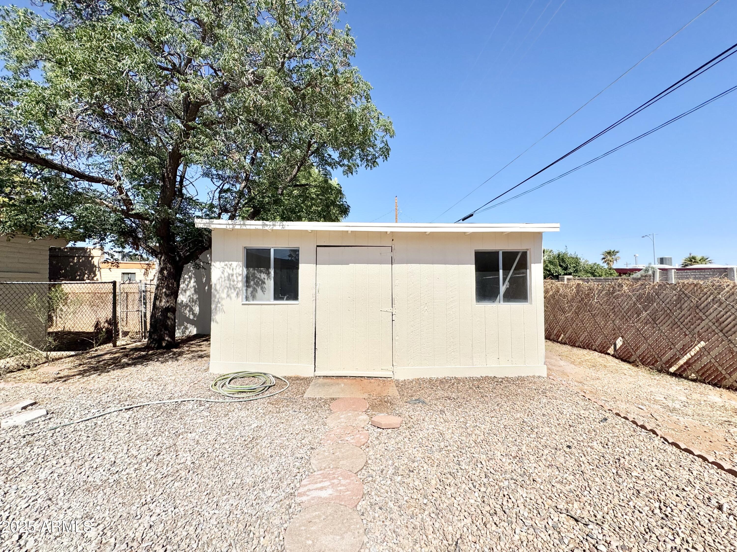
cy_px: 276
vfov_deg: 85.7
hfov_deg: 102.1
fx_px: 298
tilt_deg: +0.9
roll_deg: -0.1
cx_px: 368
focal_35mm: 14
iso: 32
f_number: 2.2
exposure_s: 1/3906
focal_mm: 2.22
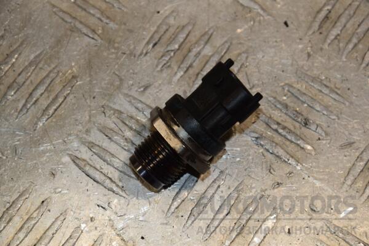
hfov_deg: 13.0
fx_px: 1614
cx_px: 184
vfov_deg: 8.7
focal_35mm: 158
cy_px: 123
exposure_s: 1/200
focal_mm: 105
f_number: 9
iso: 800
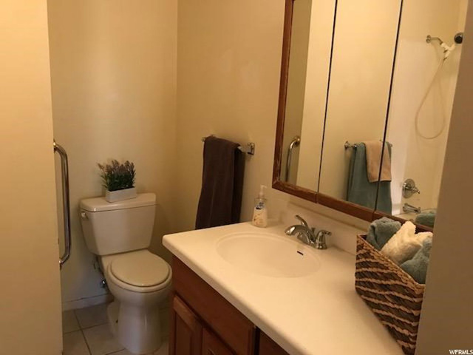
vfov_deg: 49.7
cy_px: 178
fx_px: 383
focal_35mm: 28
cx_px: 236
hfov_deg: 63.4
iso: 100
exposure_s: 1/13
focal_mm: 3.99
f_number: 1.8
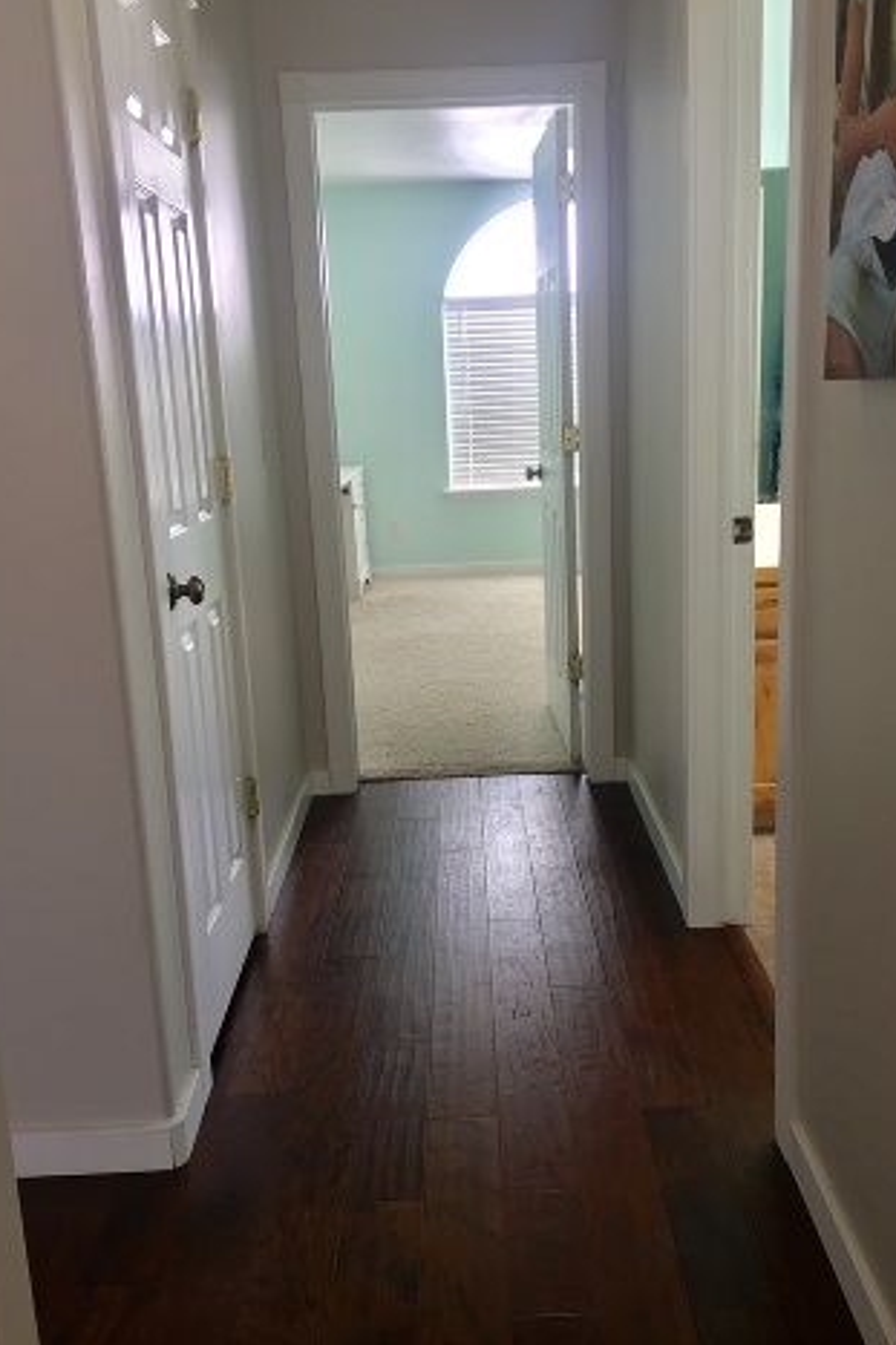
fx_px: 1158
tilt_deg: -10.7
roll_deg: +2.1
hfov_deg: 42.3
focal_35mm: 31
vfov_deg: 60.3
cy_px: 660
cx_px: 478
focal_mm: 4.15
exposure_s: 1/120
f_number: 2.2
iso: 40
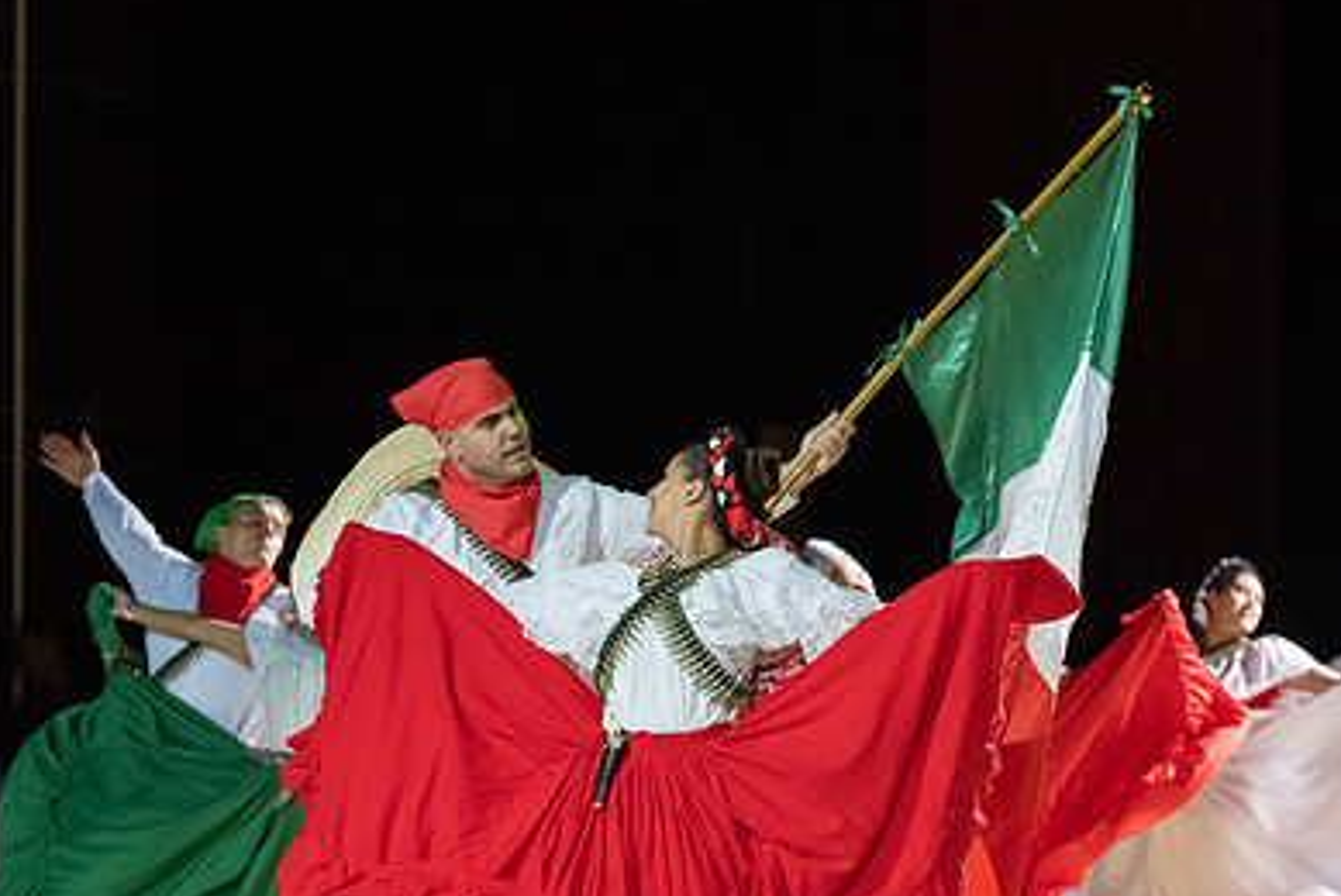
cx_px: 695
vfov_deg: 7.1
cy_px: 499
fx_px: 7194
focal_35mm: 193
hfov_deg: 10.6
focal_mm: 105
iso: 5000
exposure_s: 1/800
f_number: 3.5
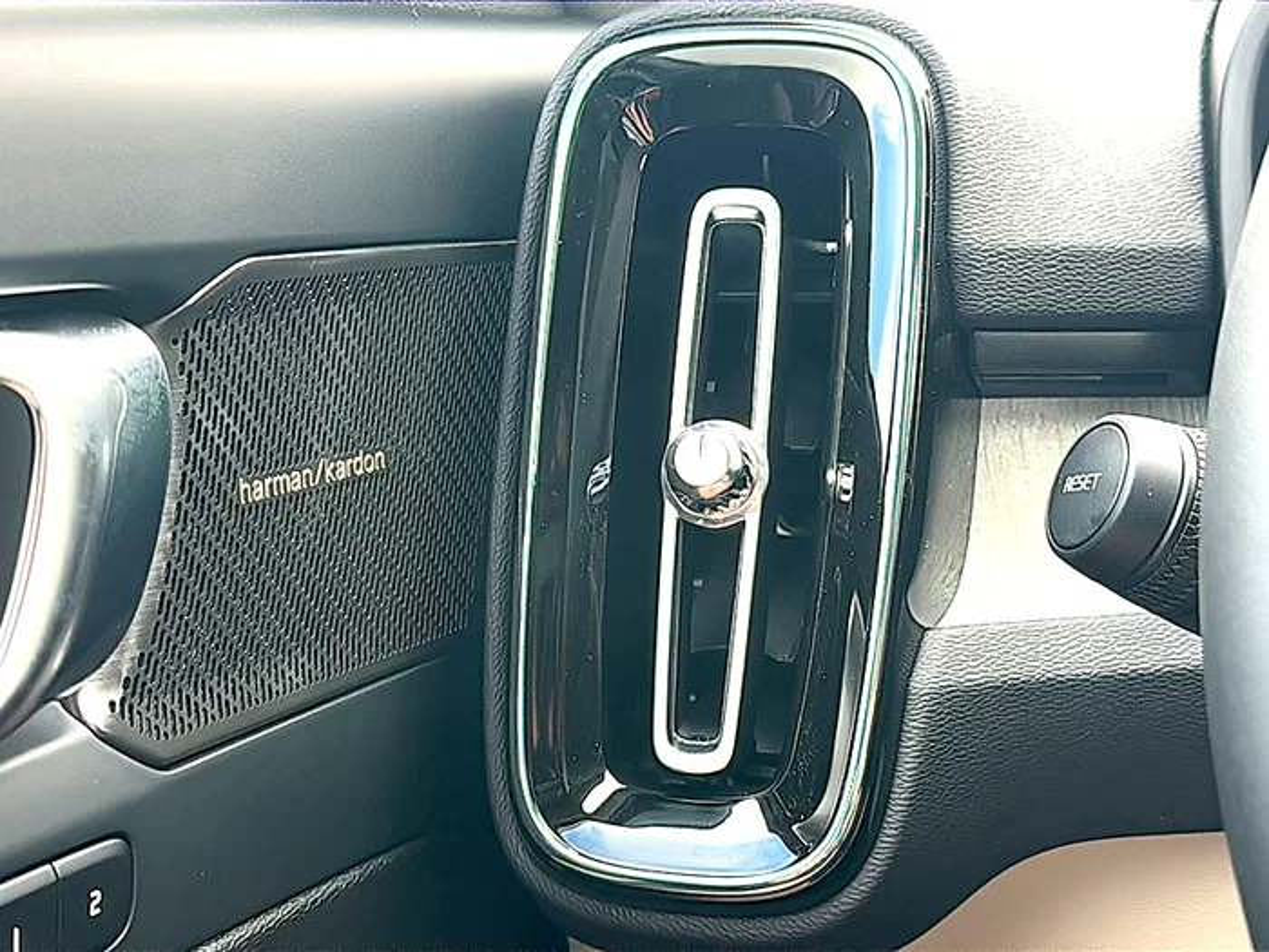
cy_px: 476
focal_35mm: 45
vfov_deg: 32.2
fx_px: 1650
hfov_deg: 42.1
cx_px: 634
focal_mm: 6.86
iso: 80
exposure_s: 1/191
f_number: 1.78
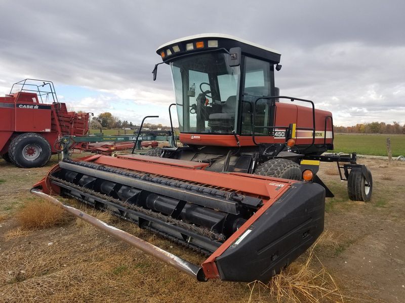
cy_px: 152
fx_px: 304
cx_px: 202
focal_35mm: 26
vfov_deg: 53.1
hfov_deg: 67.3
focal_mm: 4.3
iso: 50
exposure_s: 1/884
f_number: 1.7
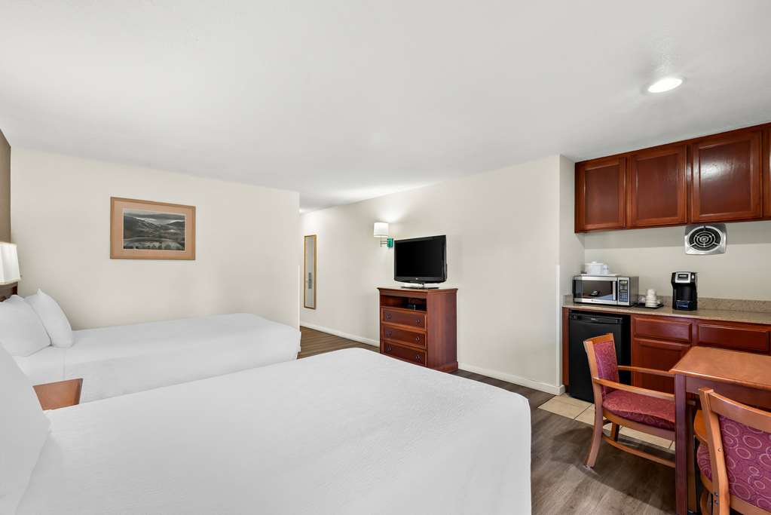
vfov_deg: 75.6
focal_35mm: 16
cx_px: 386
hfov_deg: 98.5
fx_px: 332
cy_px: 258
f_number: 10
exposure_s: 1/2
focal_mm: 15.5
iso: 250
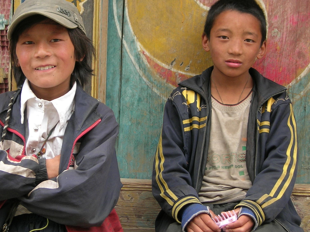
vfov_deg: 14.1
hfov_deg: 18.7
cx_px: 135
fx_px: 940
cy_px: 95
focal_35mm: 105
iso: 64
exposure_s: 1/132
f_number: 5.9
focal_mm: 12.7
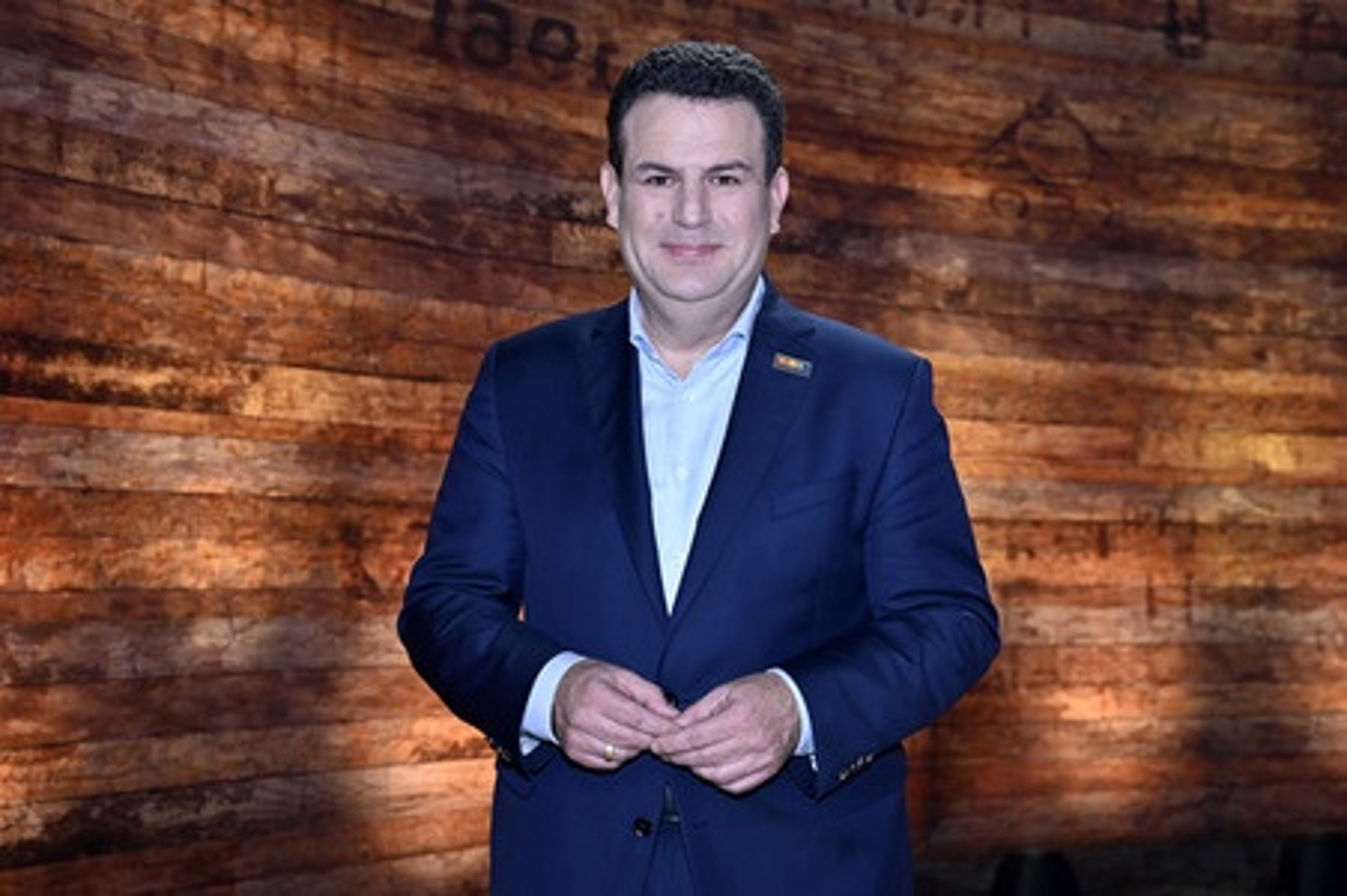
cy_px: 448
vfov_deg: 31.8
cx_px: 674
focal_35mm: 42
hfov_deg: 46.4
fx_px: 1570
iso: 800
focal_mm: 42
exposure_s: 1/200
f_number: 4
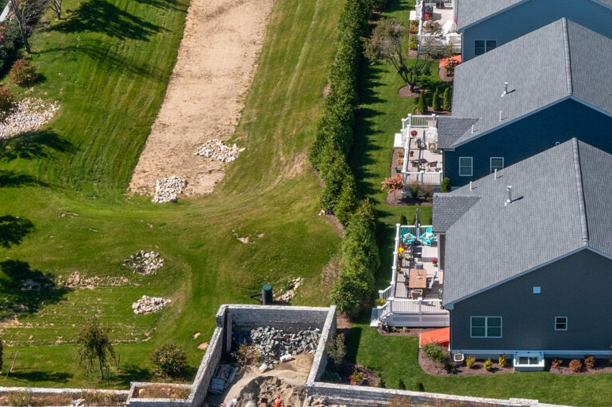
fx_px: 1580
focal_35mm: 93
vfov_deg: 14.4
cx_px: 472
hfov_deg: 21.7
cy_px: -32
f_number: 6.3
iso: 100
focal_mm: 10.26
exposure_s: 1/320
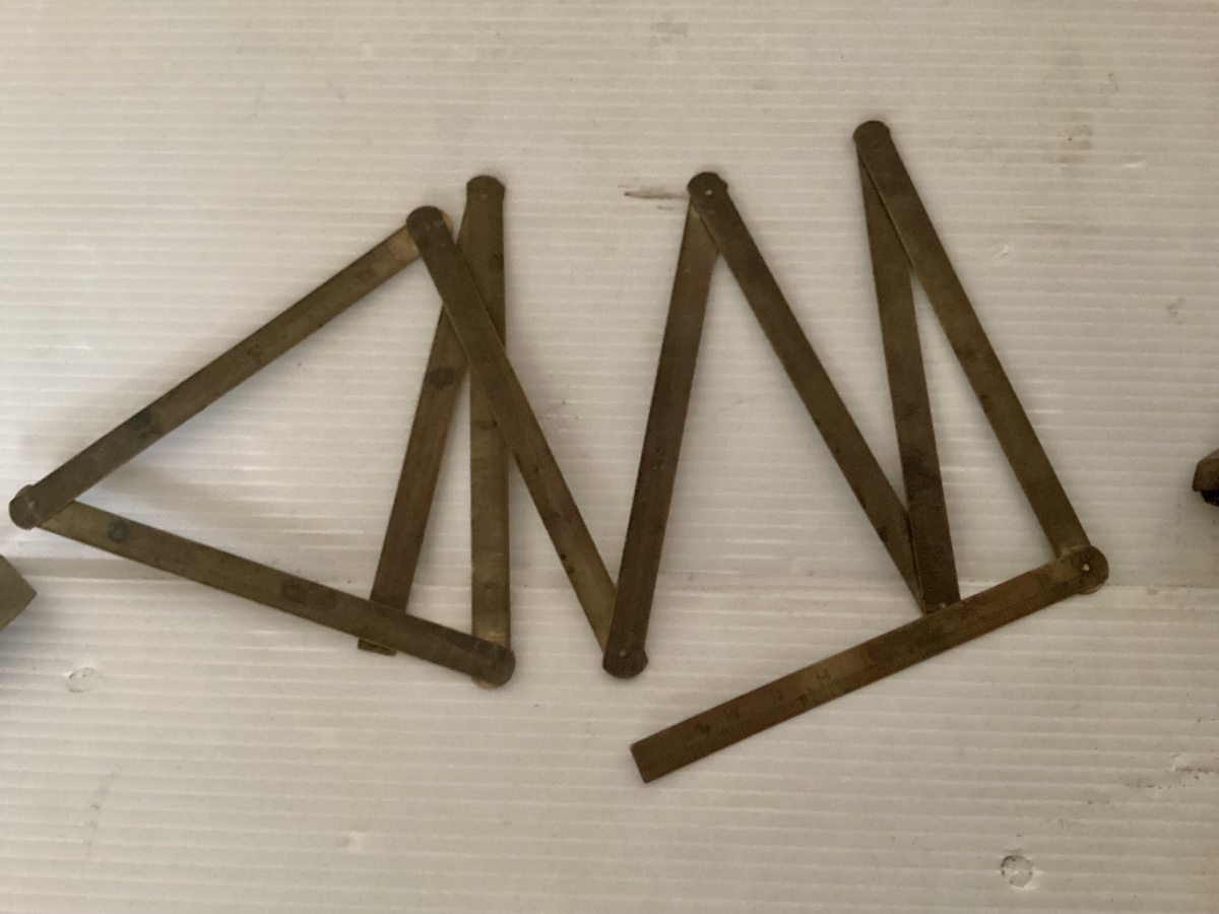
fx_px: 1092
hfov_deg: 58.4
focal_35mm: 31
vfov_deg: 45.4
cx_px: 610
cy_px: 457
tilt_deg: -63.8
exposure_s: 1/20
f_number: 2.4
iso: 640
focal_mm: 3.3
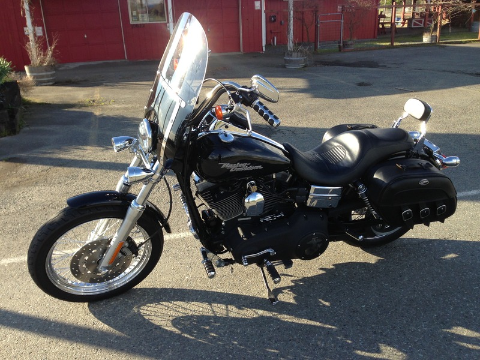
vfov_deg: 42.9
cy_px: 180
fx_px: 458
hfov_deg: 55.4
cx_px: 240
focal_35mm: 33
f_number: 2.4
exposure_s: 1/441
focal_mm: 4.13
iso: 50
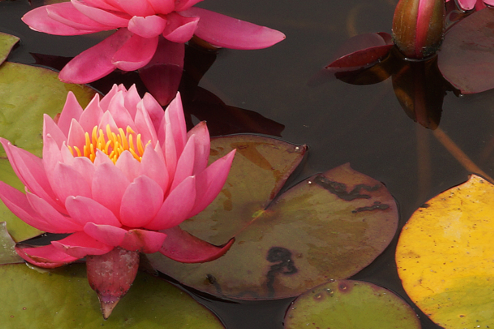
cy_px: 88
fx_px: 3047
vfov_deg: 6.2
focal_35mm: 222
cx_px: 259
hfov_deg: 9.3
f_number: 13
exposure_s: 1/160
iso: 200
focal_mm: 100
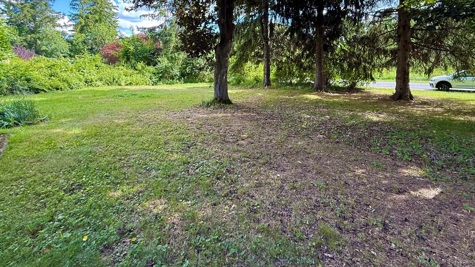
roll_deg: -0.4
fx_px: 227
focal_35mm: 18
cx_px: 252
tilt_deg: -1.2
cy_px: 72
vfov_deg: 58.4
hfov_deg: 92.6
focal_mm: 2.22
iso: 64
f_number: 2.2
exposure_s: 1/121
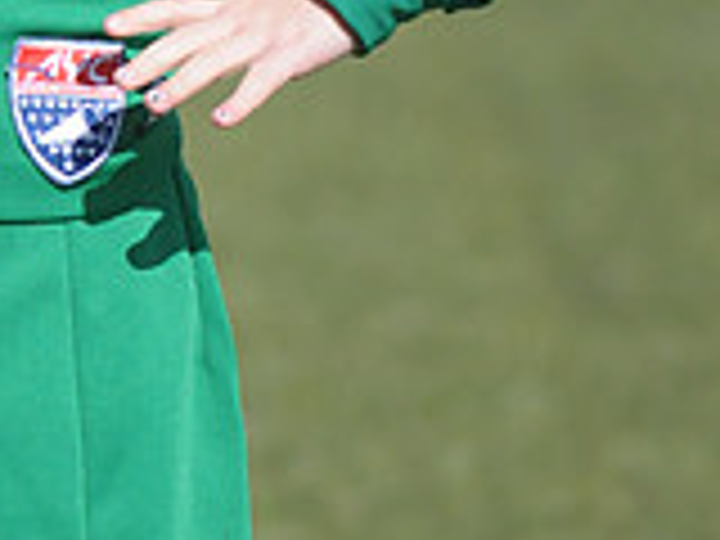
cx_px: -70
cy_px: -387
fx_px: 21652
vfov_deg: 1.4
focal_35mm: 1041
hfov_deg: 1.9
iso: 1000
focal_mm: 200
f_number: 4
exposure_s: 1/8000
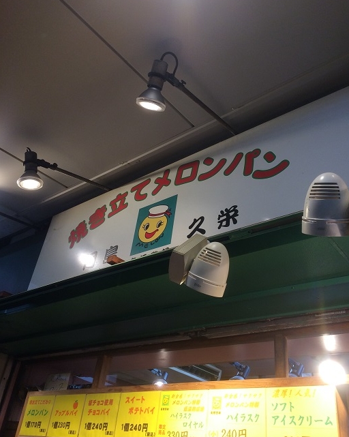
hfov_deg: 45.8
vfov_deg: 55.7
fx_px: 414
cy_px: 207
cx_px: 178
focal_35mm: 32
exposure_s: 1/100
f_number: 2.2
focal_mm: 4.12
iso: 64
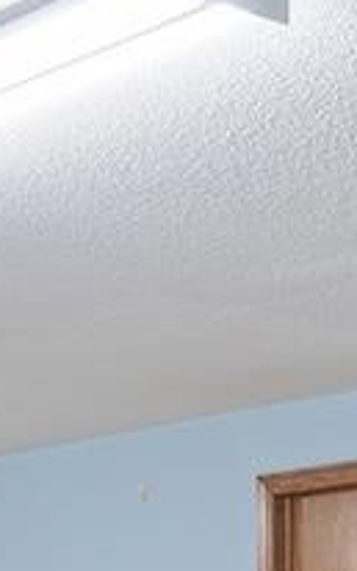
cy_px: 812
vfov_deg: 14.8
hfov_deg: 9.9
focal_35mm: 133
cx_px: 183
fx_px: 2068
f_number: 7.1
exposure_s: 1/1.25
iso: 400
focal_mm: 14
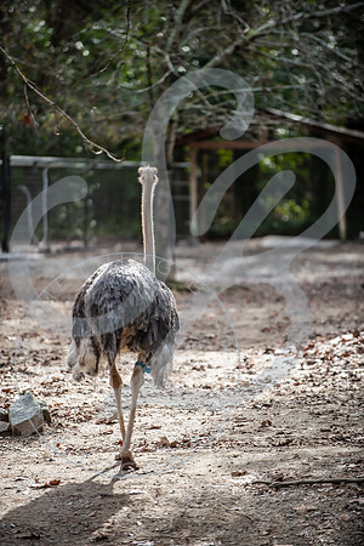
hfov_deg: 6.9
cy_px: 273
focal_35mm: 200
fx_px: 3033
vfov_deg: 10.3
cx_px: 182
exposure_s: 1/500
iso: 200
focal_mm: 200
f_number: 2.8
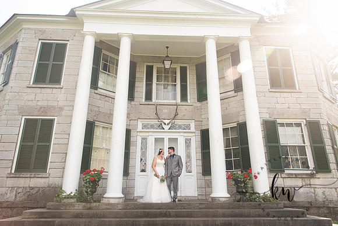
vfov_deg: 51.3
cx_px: 169
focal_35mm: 25
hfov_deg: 71.4
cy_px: 113
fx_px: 235
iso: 400
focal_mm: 24
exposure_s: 1/200
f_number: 7.1
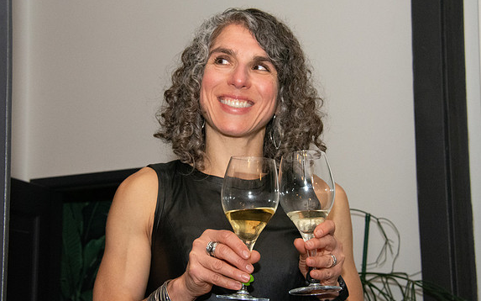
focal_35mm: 87
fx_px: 1140
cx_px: 238
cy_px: 134
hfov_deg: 23.8
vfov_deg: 15.0
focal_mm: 52
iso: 5000
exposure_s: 1/200
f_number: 10
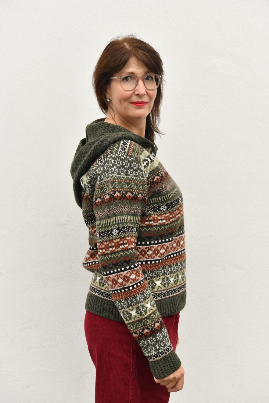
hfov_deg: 21.9
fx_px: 695
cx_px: 134
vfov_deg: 32.4
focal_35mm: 62
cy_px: 202
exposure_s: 1/350
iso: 1600
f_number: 9.5
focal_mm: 62
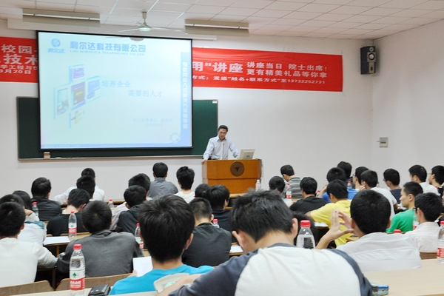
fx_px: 555
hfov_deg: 43.6
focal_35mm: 45
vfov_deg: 29.9
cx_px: 222
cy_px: 148
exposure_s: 1/8
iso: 800
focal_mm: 30
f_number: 10
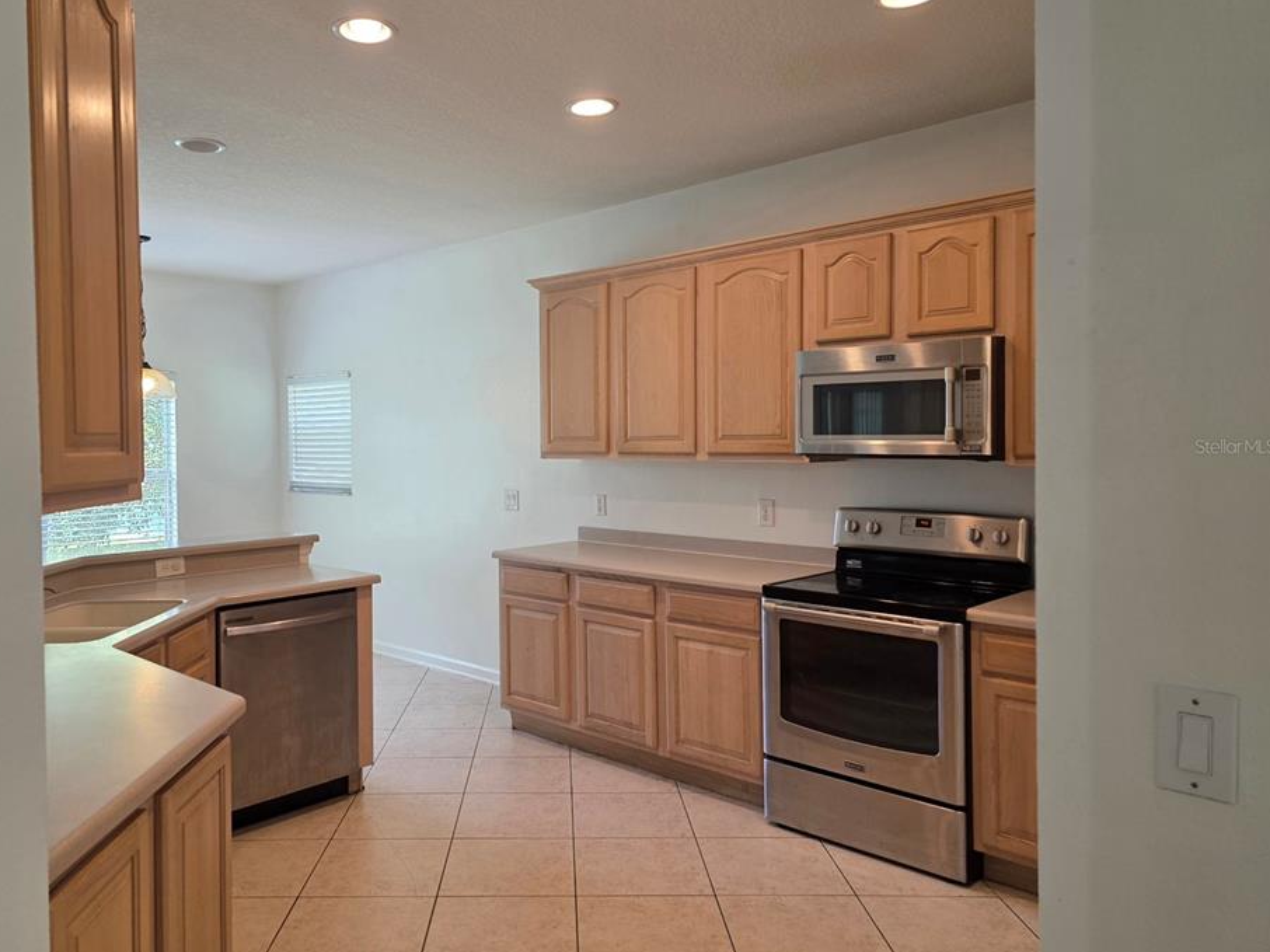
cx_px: 562
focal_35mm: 26
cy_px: 446
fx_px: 954
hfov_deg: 67.1
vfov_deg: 53.0
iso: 160
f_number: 1.7
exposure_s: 1/120
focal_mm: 6.3
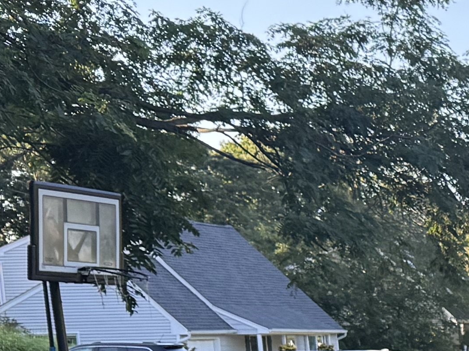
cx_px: 976
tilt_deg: -8.5
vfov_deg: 10.8
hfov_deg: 13.0
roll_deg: +1.1
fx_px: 1748
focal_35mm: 129
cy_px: 612
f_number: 1.78
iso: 100
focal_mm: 6.76
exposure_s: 1/637
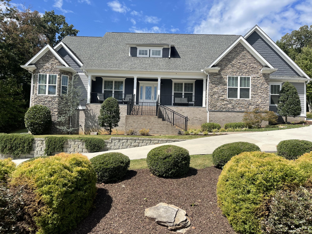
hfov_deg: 69.4
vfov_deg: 54.9
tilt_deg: +2.5
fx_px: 225
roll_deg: -2.0
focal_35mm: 25
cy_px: 117
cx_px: 156
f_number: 1.6
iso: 32
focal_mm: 5.1
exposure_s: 1/3165
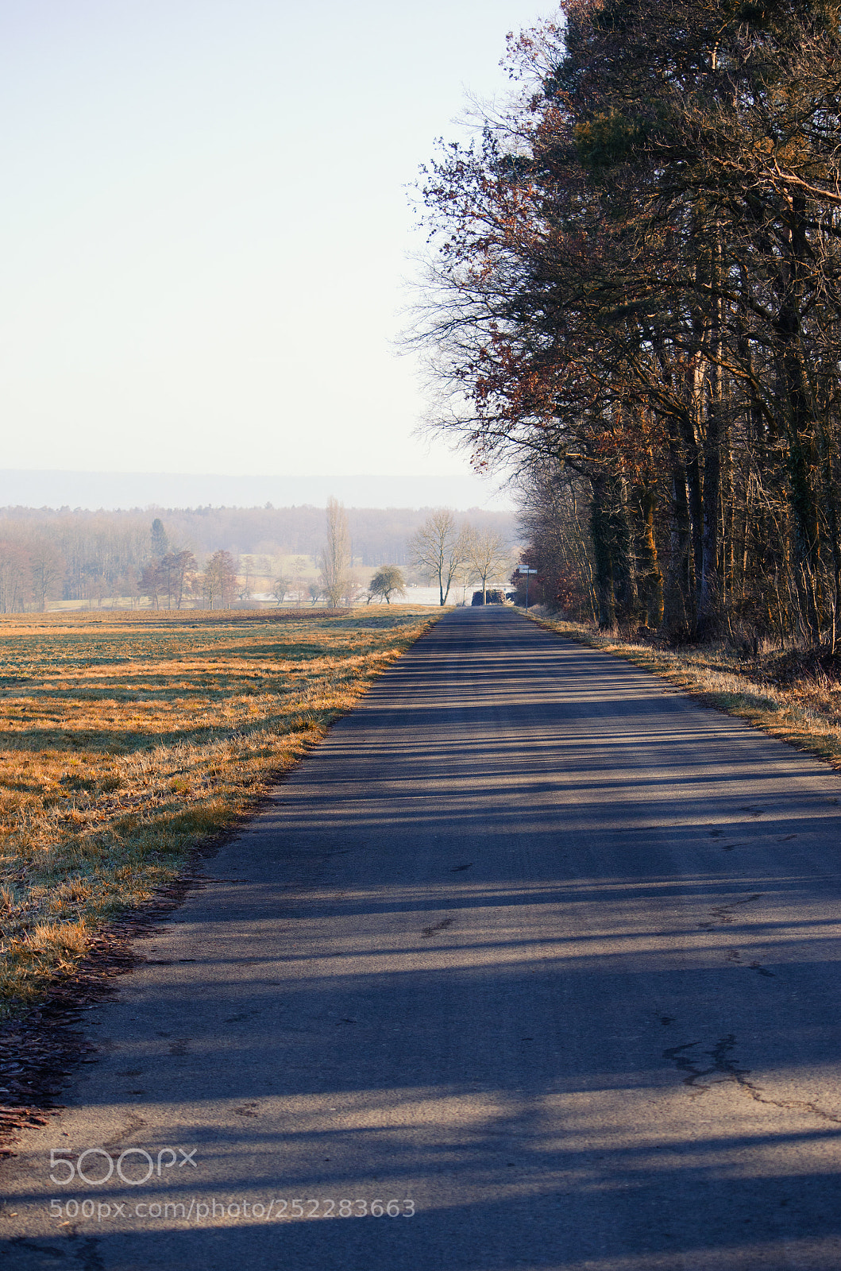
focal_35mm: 82
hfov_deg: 16.5
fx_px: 2905
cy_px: 636
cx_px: 420
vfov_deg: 24.7
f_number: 6.3
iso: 400
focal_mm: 55
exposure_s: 1/640
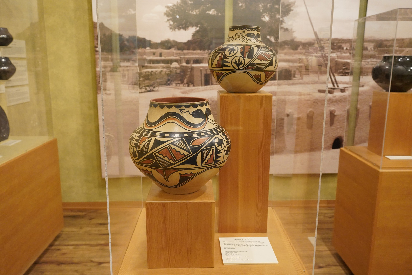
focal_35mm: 32
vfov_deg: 41.1
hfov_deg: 58.7
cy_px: 138
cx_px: 206
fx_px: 366
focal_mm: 32
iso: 6400
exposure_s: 1/100
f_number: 5.6
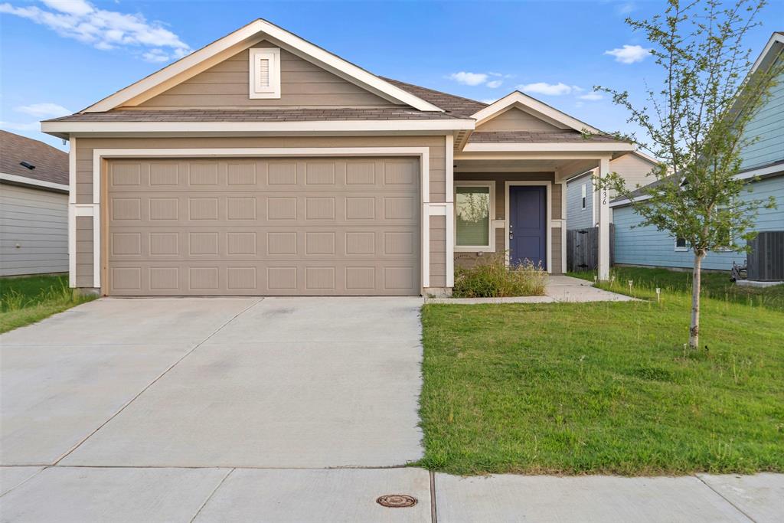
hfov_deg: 58.7
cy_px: 262
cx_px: 392
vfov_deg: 41.1
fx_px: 697
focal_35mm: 32
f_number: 8
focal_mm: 32
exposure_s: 1/8
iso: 800
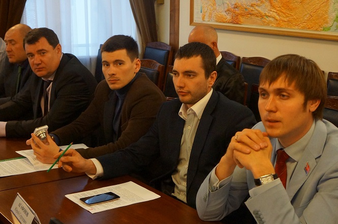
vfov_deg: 23.3
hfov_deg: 34.7
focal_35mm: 58
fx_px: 541
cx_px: 163
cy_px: 85
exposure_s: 1/160
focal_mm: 25
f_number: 4
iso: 2000
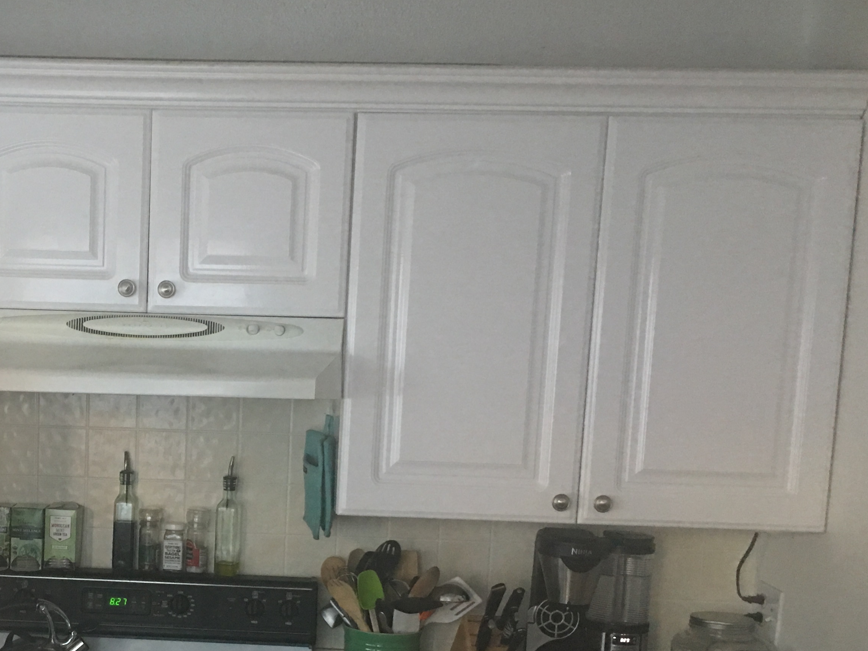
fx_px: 1279
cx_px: 179
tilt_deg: -7.2
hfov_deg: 36.3
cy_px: 528
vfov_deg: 27.9
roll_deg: -2.1
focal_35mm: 51
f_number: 2.2
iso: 80
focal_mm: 4.15
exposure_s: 1/10
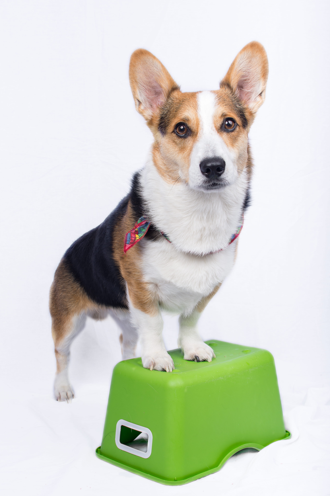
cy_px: 248
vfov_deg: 37.9
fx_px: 722
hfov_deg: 25.8
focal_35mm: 52
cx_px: 165
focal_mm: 35
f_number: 8
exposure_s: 1/250
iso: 100
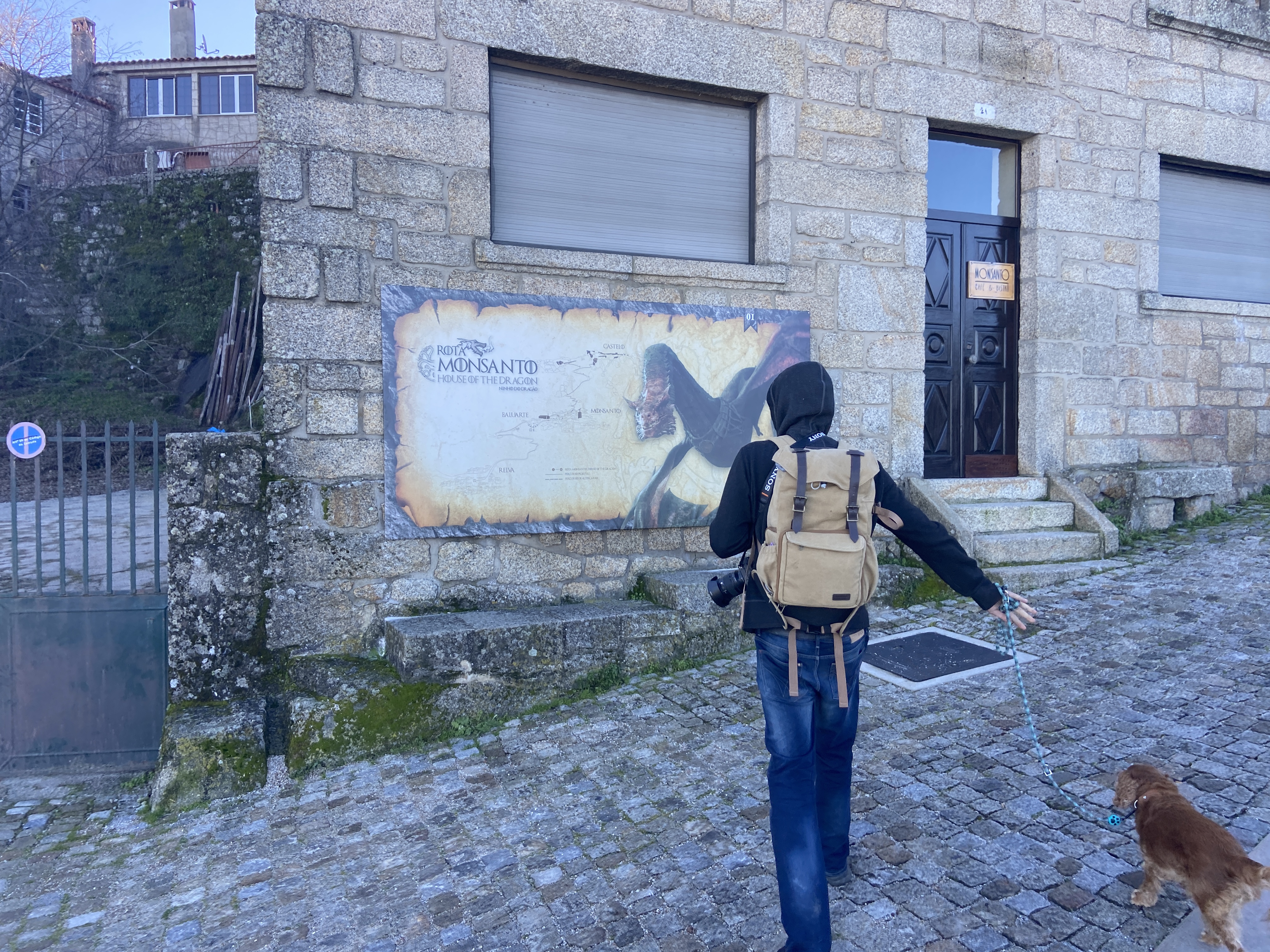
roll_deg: +0.8
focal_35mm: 26
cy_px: 476
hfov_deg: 67.3
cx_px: 635
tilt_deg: -2.9
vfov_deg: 53.1
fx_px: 954
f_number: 1.8
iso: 32
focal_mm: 4.25
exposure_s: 1/308
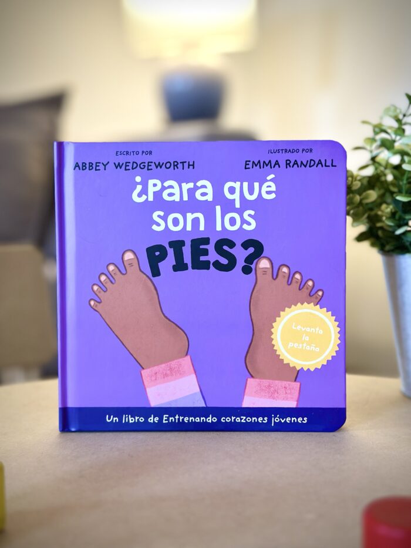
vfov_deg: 39.7
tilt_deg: -5.3
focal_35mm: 48
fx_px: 760
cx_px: 206
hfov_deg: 30.3
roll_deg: +1.3
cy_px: 274
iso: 250
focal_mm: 6.86
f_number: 1.78
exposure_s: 1/50
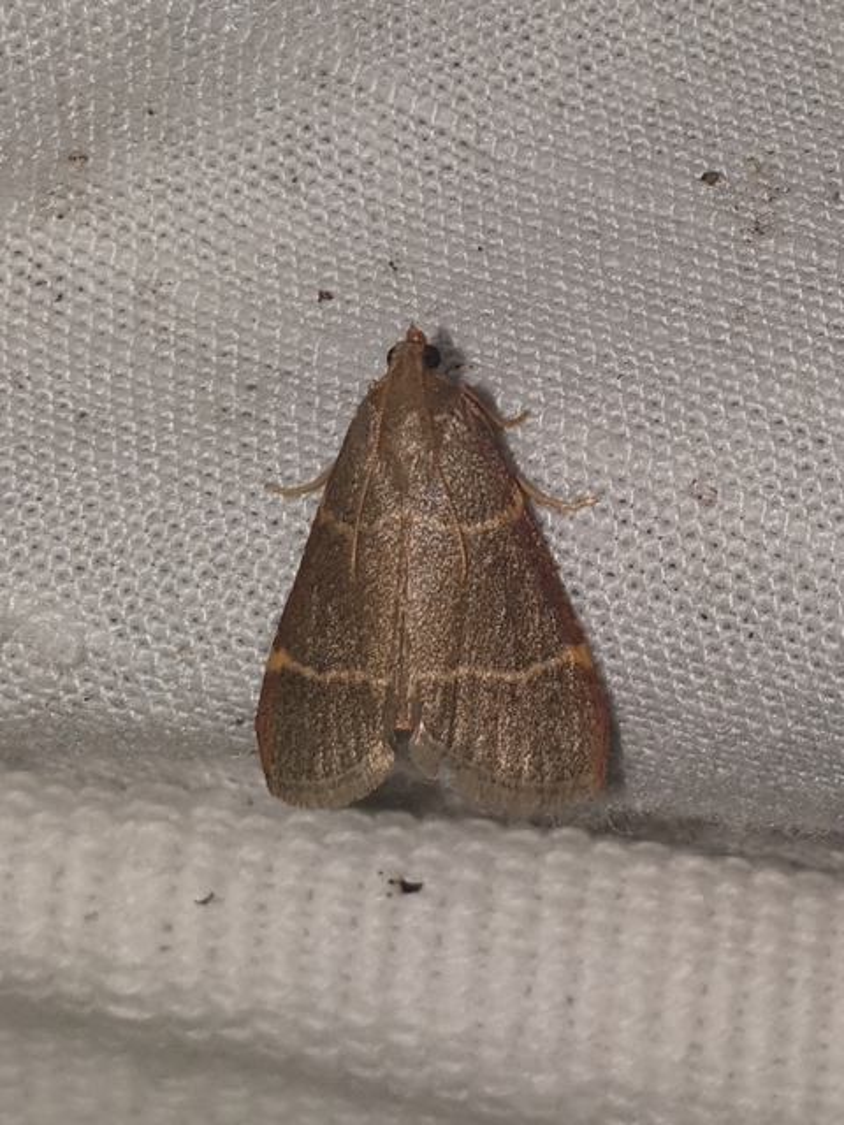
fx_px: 845
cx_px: 422
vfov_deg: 67.3
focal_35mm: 26
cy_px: 562
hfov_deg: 53.1
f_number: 2.4
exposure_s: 1/1186
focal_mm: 4.3
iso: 50
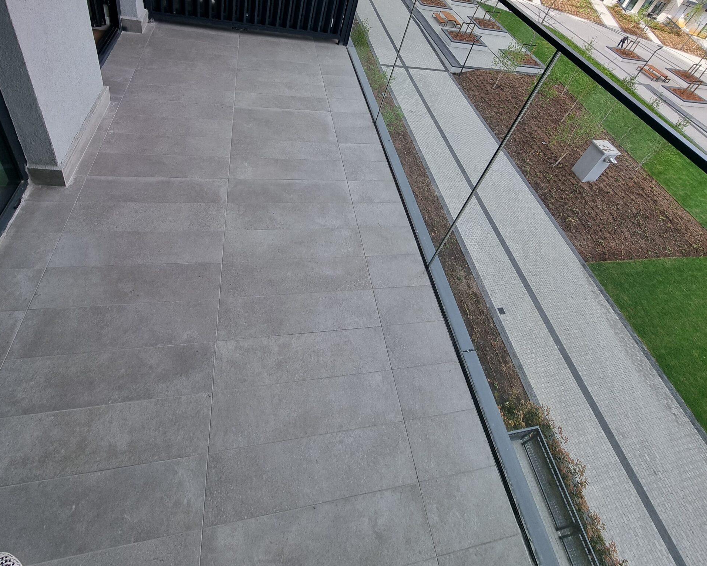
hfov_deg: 89.6
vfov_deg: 69.9
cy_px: 119
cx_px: 354
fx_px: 356
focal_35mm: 17
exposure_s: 1/602
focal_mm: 2.2
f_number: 2.2
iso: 50
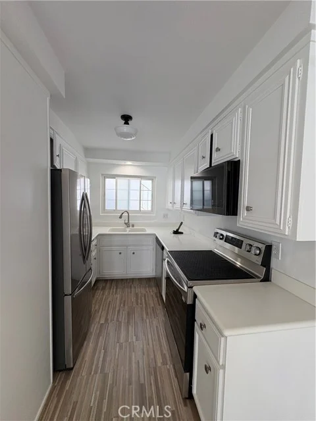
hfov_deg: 85.7
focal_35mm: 14
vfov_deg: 102.1
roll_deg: -1.6
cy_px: 210
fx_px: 170
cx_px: 158
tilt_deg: -2.6
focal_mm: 2.22
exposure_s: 1/132
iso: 80
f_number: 2.2
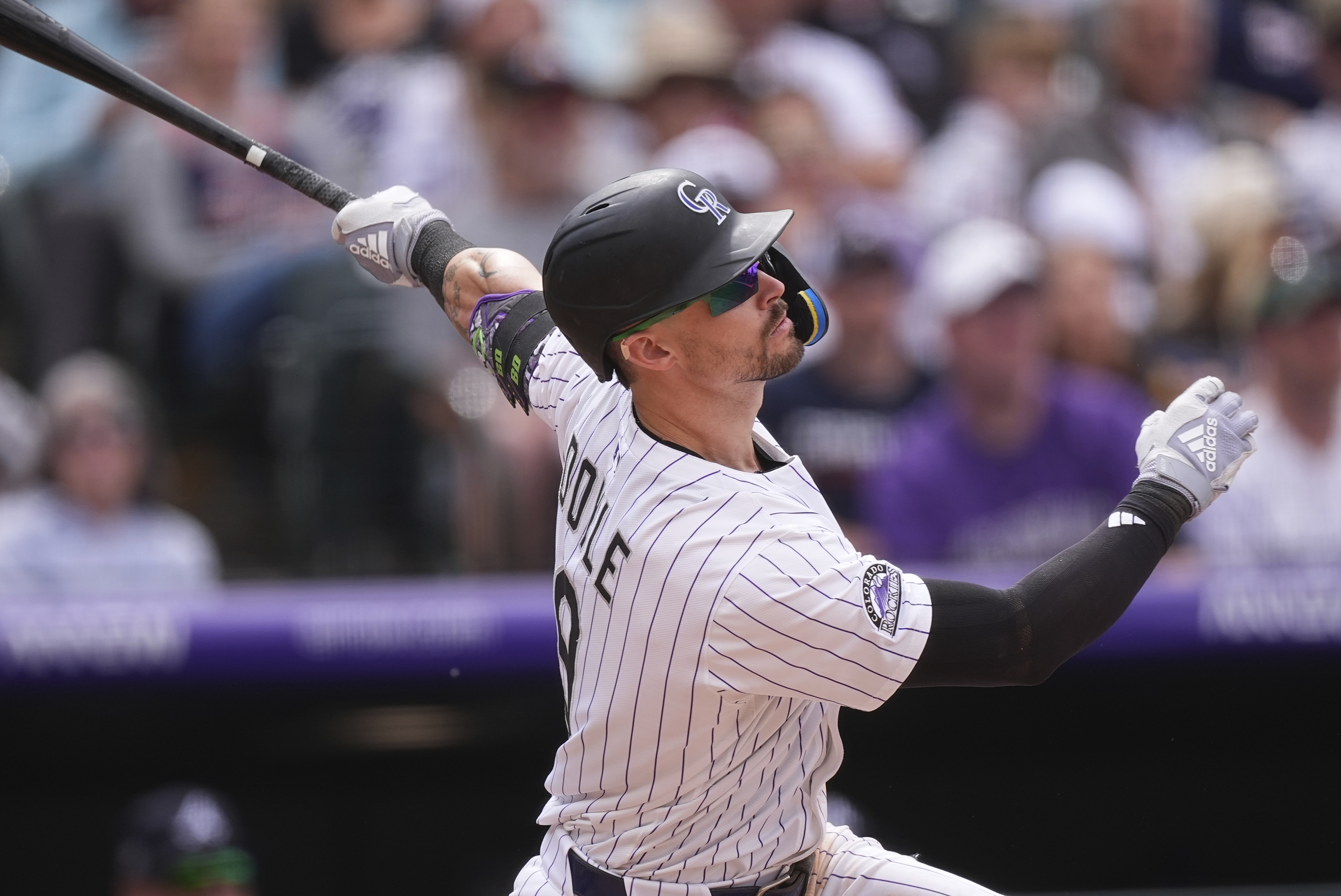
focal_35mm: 900
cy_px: 448
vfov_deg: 1.5
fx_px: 33554
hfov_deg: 2.3
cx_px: 670
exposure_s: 1/1600
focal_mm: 600
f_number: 4
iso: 400
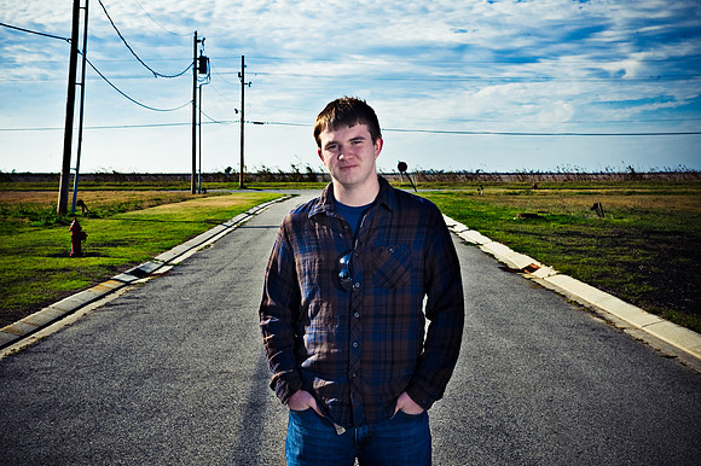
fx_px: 1012
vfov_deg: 26.0
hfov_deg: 38.2
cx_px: 350
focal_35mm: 52
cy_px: 233
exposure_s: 1/200
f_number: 16
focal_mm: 52
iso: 125
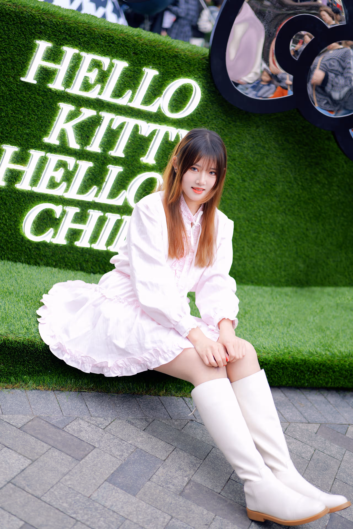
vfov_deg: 39.6
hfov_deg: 27.0
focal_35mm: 50
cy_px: 264
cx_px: 176
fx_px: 735
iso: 100
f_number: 1.8
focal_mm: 50
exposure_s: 1/160
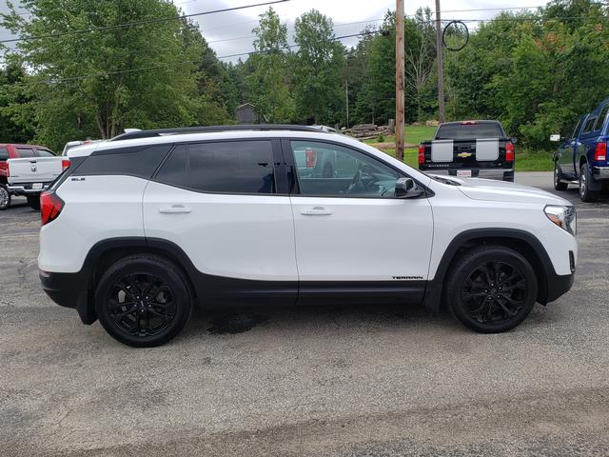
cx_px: 304
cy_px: 228
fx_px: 457
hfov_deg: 67.3
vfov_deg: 53.1
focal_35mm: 26
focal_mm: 4.3
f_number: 2.4
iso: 50
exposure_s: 1/572
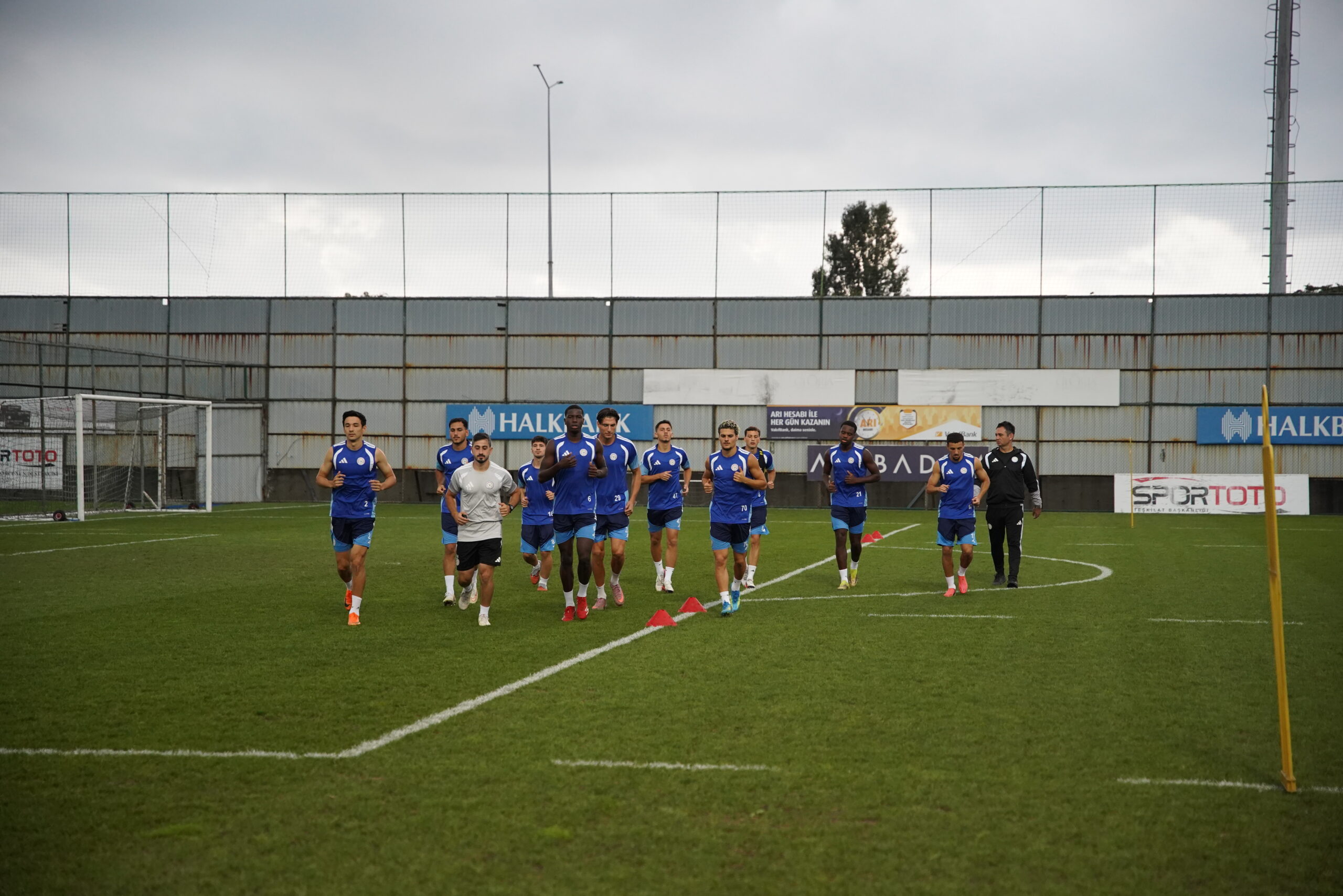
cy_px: 448
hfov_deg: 28.8
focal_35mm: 70
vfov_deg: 19.5
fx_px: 2611
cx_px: 672
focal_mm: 70
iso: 3200
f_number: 2.8
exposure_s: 1/2000
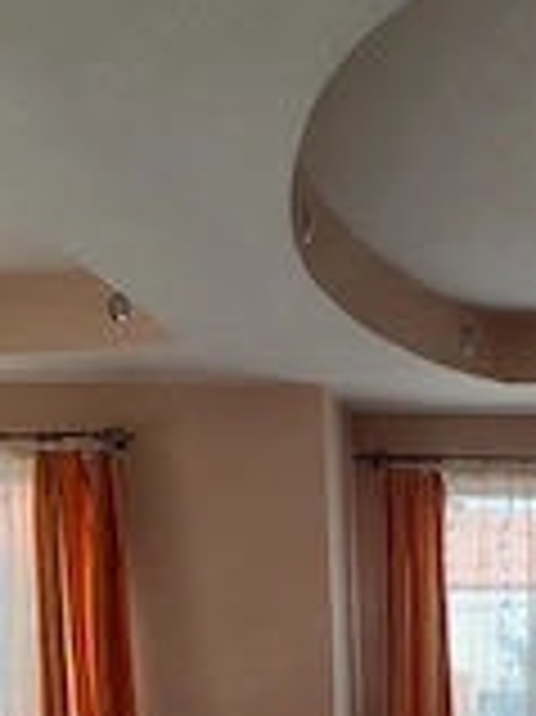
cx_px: 667
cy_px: 748
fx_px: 1406
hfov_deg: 20.1
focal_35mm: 68
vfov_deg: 26.7
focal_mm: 3.6
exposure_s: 1/100
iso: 50
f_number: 1.9
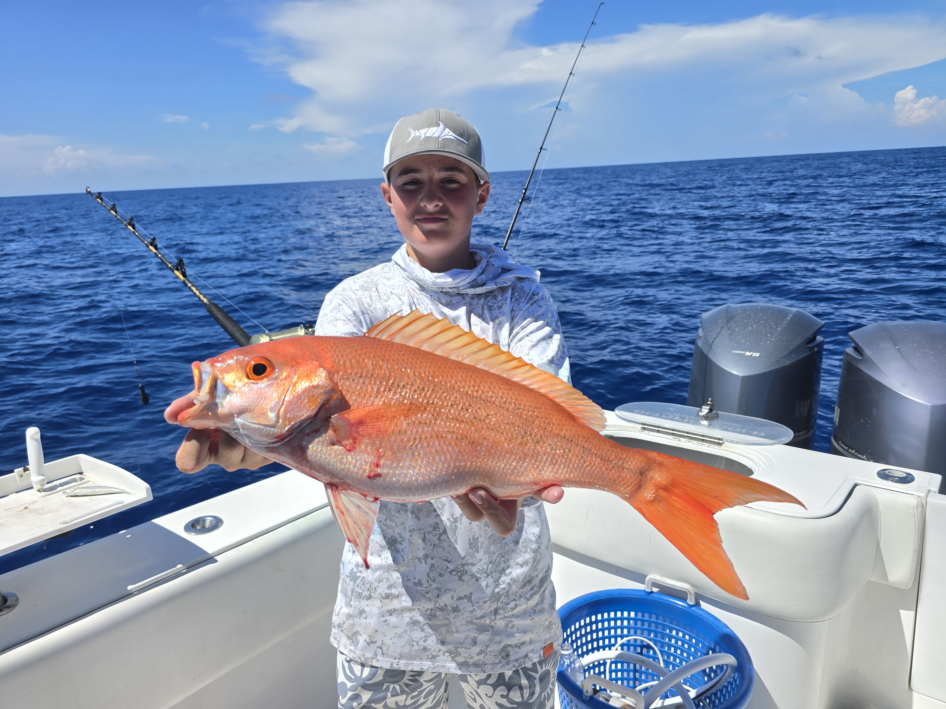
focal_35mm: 23
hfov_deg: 73.9
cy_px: 354
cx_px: 473
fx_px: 629
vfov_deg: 58.9
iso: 12
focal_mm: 6.3
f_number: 1.7
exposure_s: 1/1064
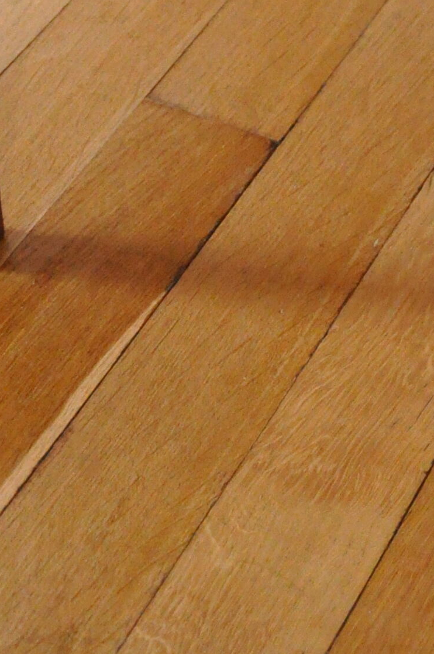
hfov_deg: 10.8
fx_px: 2192
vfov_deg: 15.1
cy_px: -447
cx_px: 690
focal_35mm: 121
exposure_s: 1/80
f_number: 5.6
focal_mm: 21
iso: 2500
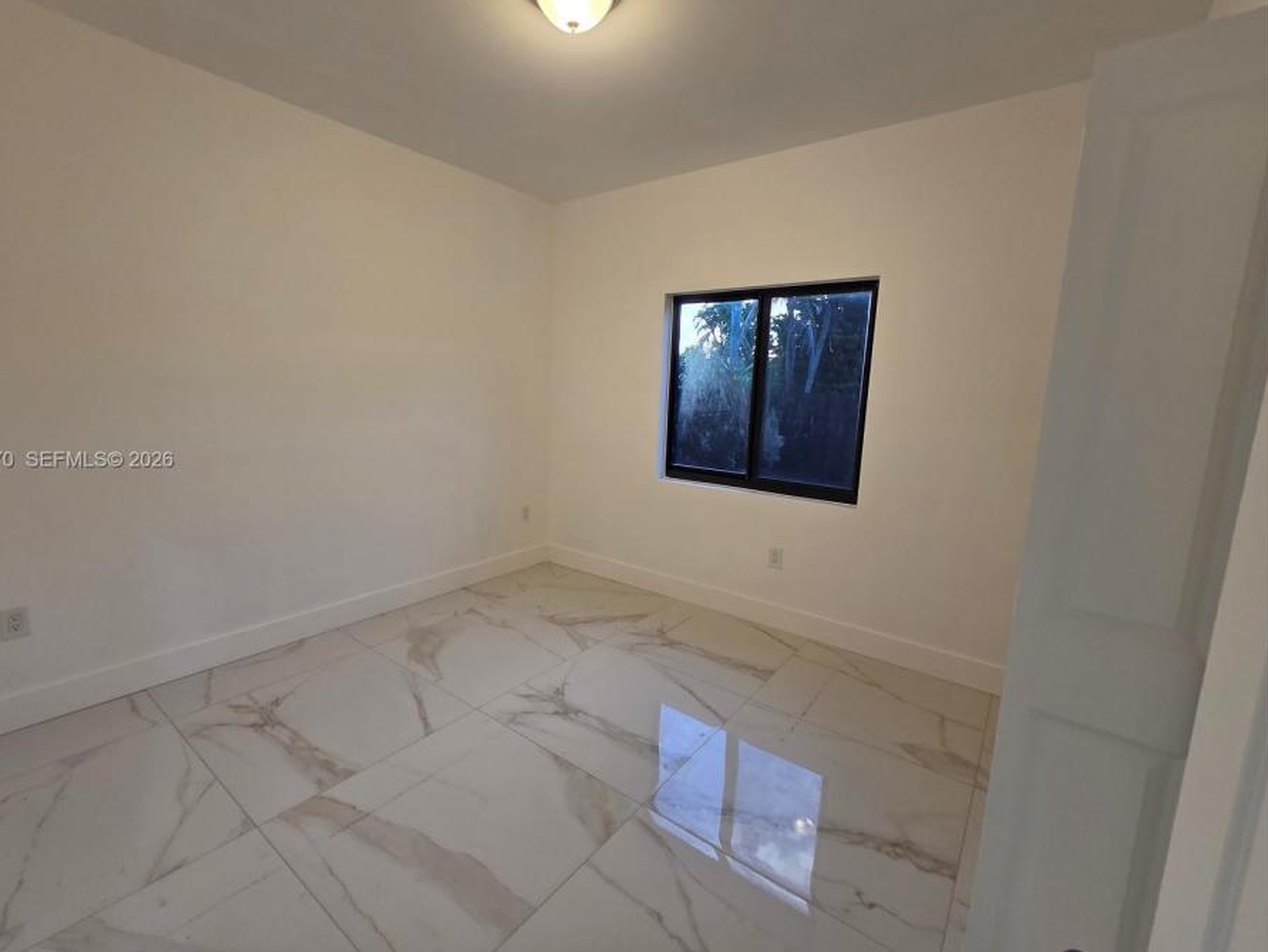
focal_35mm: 14
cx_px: 591
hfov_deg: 101.9
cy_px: 461
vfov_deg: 85.7
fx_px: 513
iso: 160
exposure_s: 1/60
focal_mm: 2.2
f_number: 2.2
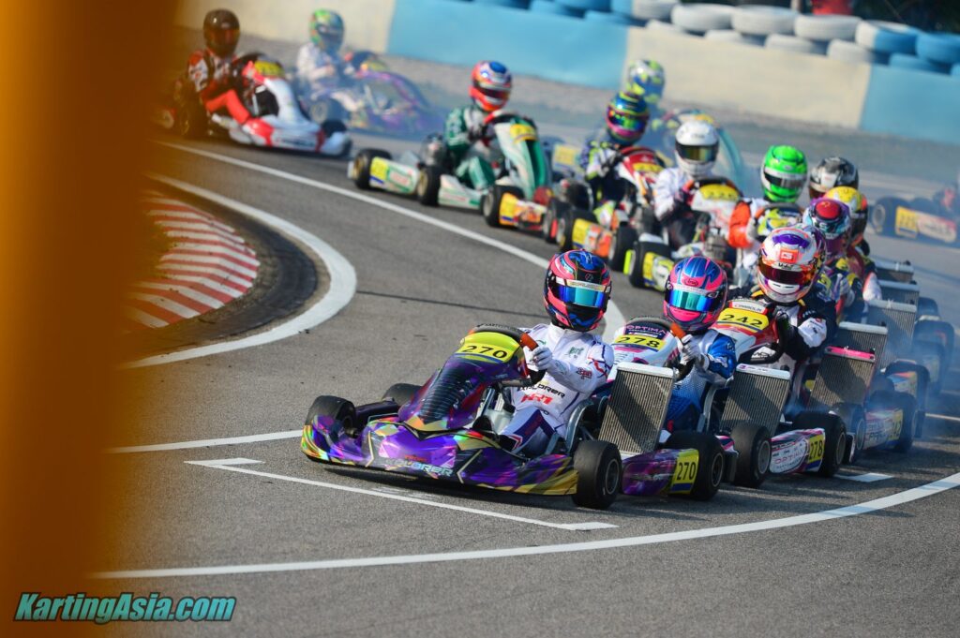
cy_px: 319
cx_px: 480
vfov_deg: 4.6
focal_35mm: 300
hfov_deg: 6.9
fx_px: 7993
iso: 100
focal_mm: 300
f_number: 5.6
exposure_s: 1/640
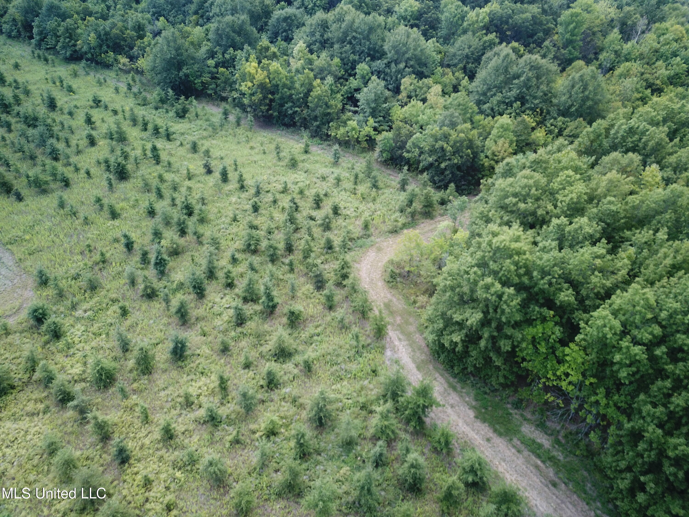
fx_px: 518
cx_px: 344
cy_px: 258
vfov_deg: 53.1
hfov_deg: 67.3
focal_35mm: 26
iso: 113
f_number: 2.2
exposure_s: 1/50
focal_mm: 4.73
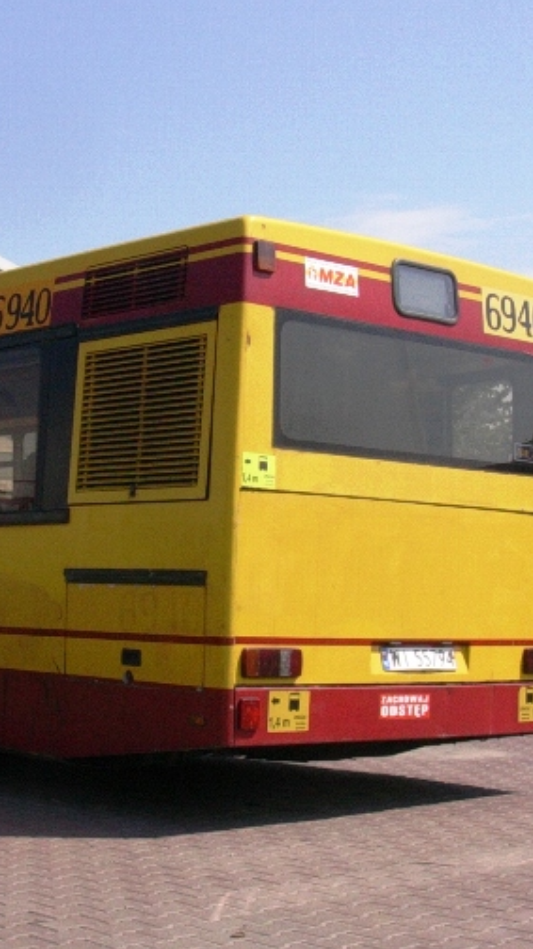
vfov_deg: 32.8
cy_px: 486
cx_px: 47
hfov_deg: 18.5
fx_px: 1610
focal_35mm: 64
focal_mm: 5.6
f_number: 5.4
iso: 70
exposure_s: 1/430
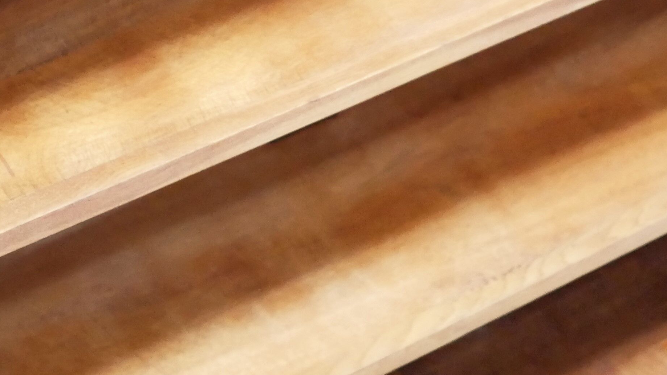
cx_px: 362
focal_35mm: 109
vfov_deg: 10.9
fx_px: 1928
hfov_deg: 19.6
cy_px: -87
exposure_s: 1/30
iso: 3200
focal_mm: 20
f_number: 1.7
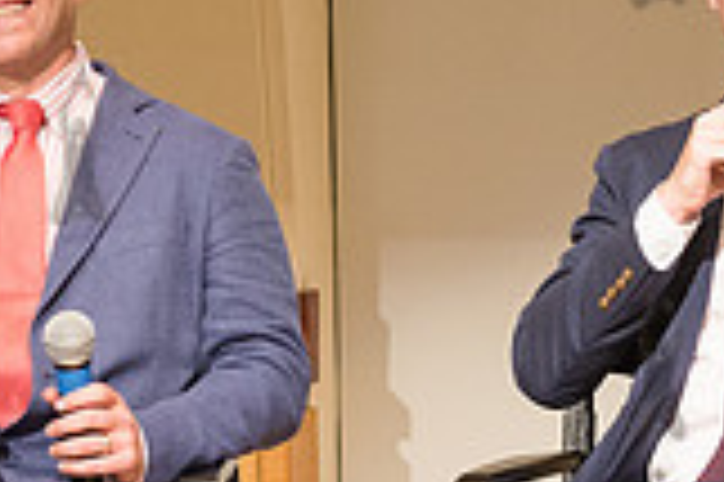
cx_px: 657
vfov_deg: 8.6
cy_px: 363
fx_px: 3194
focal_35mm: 159
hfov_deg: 12.8
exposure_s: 1/125
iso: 2500
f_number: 4
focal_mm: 44
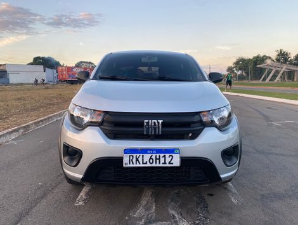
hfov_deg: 67.2
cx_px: 149
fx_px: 224
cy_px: 112
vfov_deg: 53.2
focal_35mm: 26
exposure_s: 1/121
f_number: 1.8
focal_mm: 4.25
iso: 32
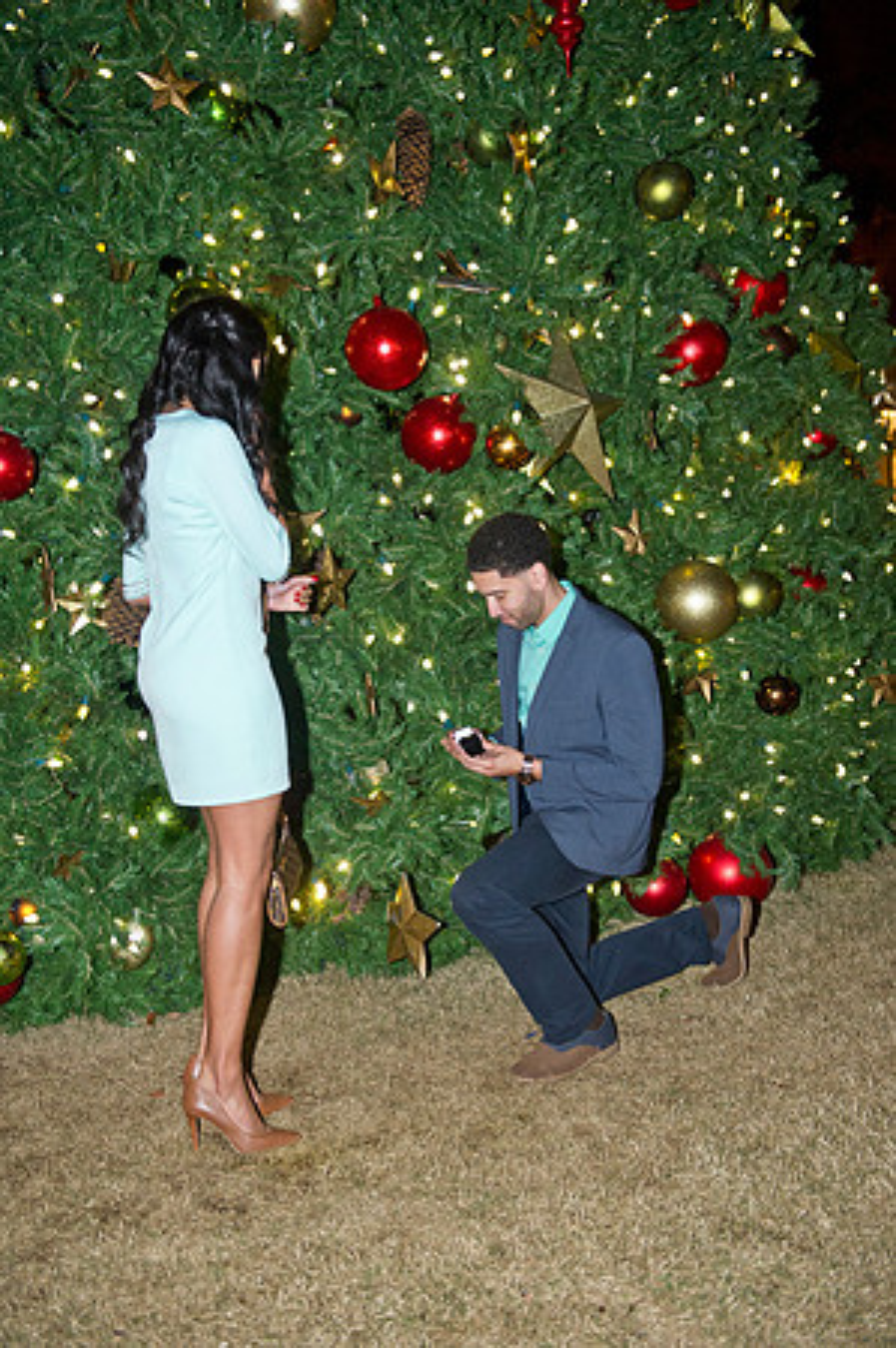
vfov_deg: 50.7
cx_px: 448
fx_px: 1422
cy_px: 674
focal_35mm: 38
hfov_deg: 35.0
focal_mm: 38
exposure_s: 1/100
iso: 3200
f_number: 3.5
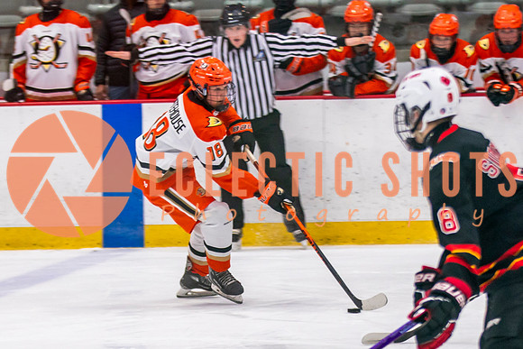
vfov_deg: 4.8
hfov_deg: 7.1
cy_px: 277
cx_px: 150
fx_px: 4202
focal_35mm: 289
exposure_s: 1/640
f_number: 2.8
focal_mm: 110
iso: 640
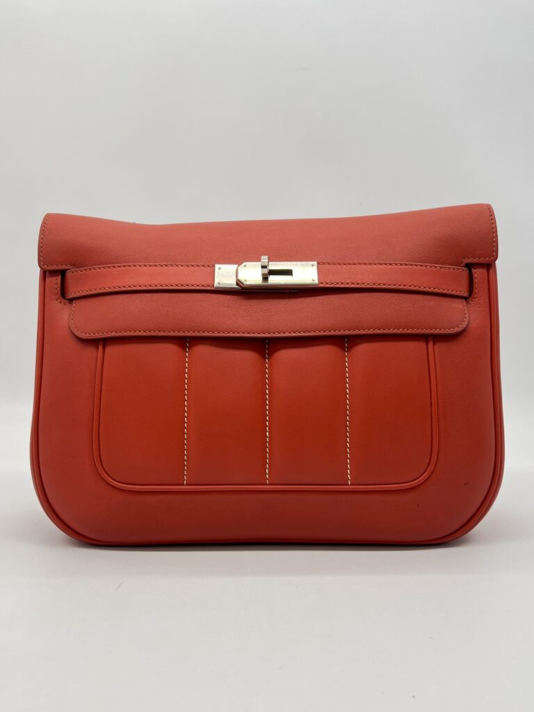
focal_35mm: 26
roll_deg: -0.9
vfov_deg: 67.3
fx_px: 535
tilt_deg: -5.9
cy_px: 356
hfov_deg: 53.1
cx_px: 267
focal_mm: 5.7
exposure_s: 1/177
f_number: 1.5
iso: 40
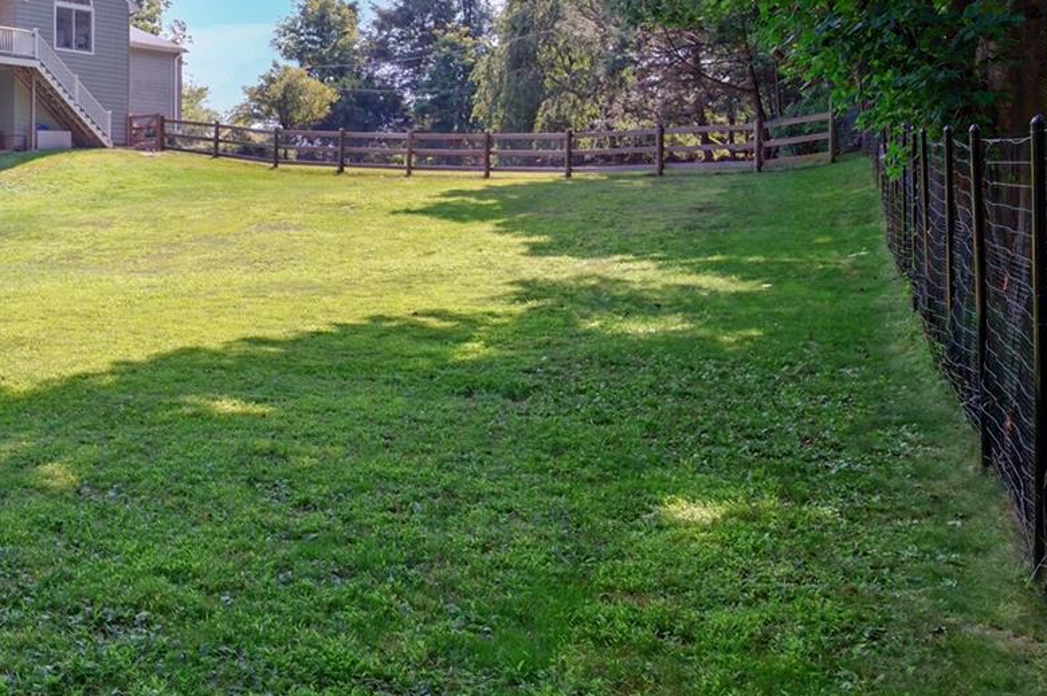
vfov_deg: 31.0
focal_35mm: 42
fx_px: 1221
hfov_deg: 35.4
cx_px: -238
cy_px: 137
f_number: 8
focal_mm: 16
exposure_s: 1/750
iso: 720
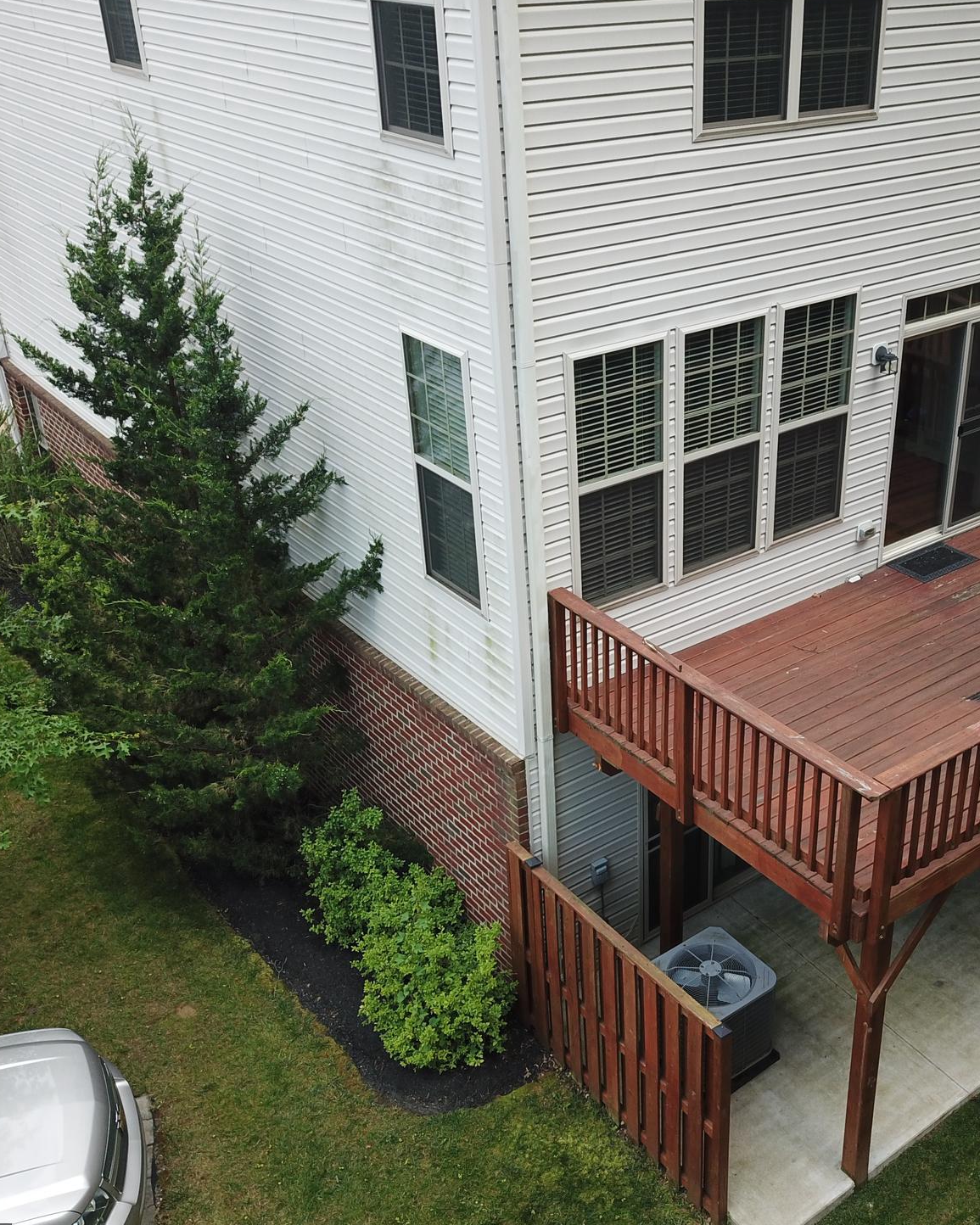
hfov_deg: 40.5
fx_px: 1305
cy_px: 641
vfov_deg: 50.3
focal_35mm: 36
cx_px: 669
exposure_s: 1/436
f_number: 2.2
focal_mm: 4.73
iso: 100
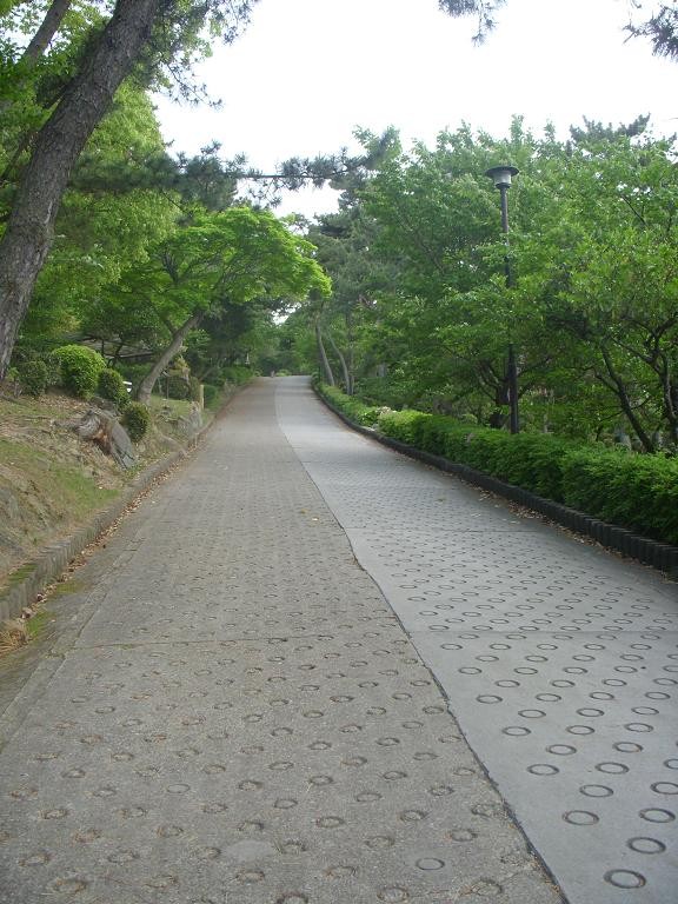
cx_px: 339
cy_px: 452
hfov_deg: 37.7
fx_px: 992
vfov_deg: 49.0
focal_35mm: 38
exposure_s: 1/80
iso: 100
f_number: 3.3
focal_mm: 6.3
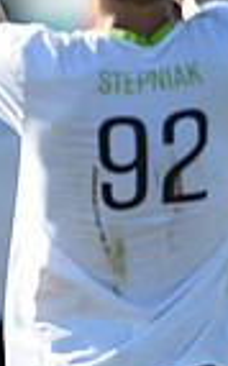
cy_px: 96
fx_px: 16484
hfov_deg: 0.8
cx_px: -231
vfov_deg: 1.3
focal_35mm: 1653
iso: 100
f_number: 2.8
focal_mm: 400
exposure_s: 1/1000
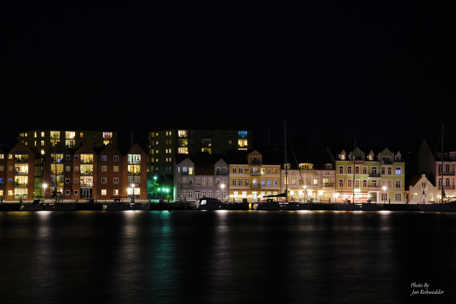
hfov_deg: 27.0
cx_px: 228
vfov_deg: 18.2
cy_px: 152
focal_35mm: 75
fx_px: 950
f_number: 11
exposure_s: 20
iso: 100
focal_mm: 75
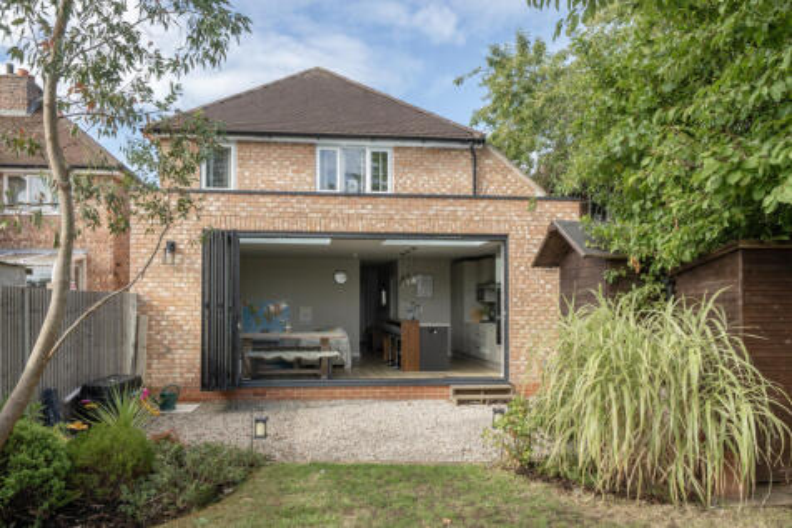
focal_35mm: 24
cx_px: 396
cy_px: 264
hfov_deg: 73.8
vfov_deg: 53.1
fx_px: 528
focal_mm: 16
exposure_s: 1/250
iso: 400
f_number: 8
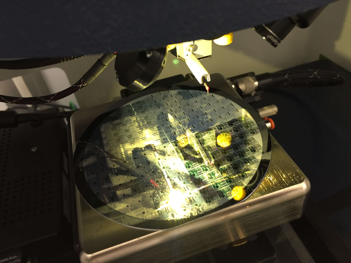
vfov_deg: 48.2
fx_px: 294
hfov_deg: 61.7
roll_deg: +9.4
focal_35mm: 29
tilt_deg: -43.2
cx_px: 176
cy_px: 132
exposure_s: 1/30
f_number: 2.2
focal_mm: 4.15
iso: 125
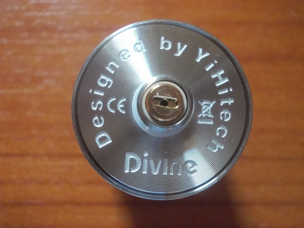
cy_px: 114
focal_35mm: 43
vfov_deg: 33.6
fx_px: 378
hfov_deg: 43.9
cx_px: 152
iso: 800
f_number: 3.3
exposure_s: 1/125
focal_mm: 6.1
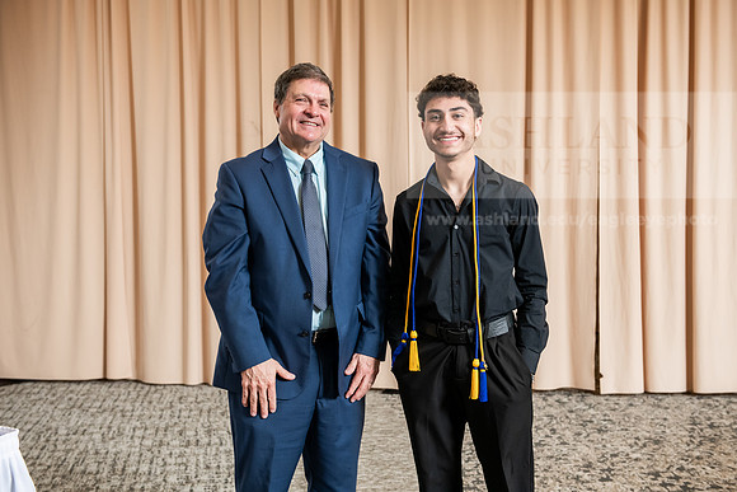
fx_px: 1065
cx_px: 368
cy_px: 246
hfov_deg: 38.2
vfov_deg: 26.0
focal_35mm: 52
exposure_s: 1/200
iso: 1600
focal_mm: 52
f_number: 4.5
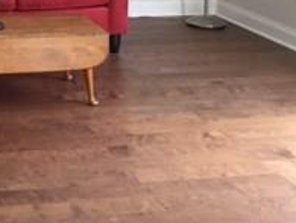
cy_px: -117
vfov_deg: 14.5
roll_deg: -0.4
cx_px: -55
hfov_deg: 19.5
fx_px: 814
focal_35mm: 95
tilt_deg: -4.4
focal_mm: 4.15
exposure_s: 1/30
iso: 100
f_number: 2.2
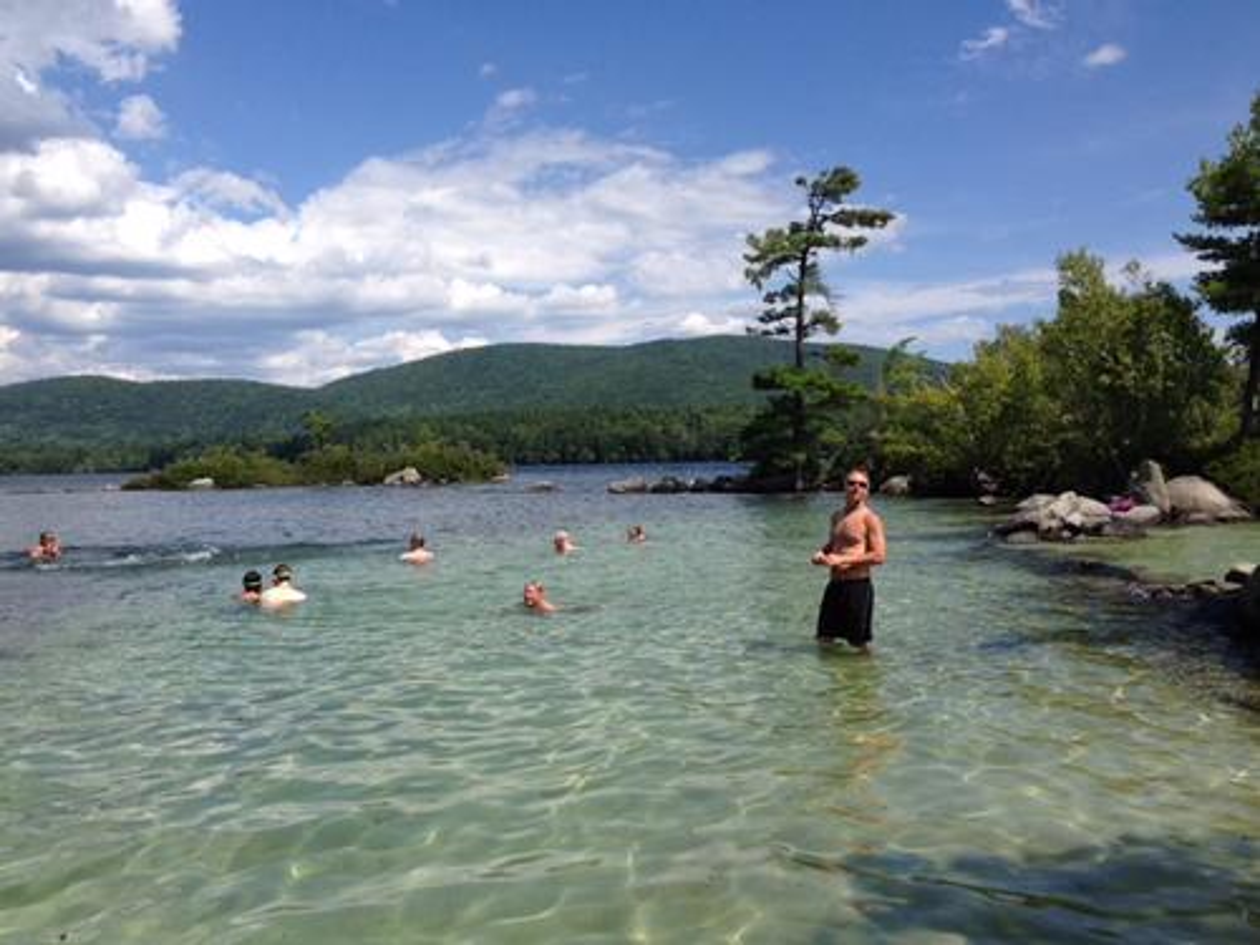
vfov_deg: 42.9
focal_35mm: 33
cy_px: 472
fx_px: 1201
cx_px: 630
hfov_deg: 55.4
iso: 50
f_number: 2.4
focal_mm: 4.12
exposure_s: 1/2262
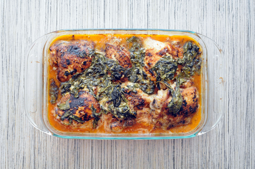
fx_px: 531
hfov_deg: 27.0
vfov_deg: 18.1
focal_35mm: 75
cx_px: 128
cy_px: 84
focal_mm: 50
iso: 3200
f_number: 5.6
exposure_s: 1/60
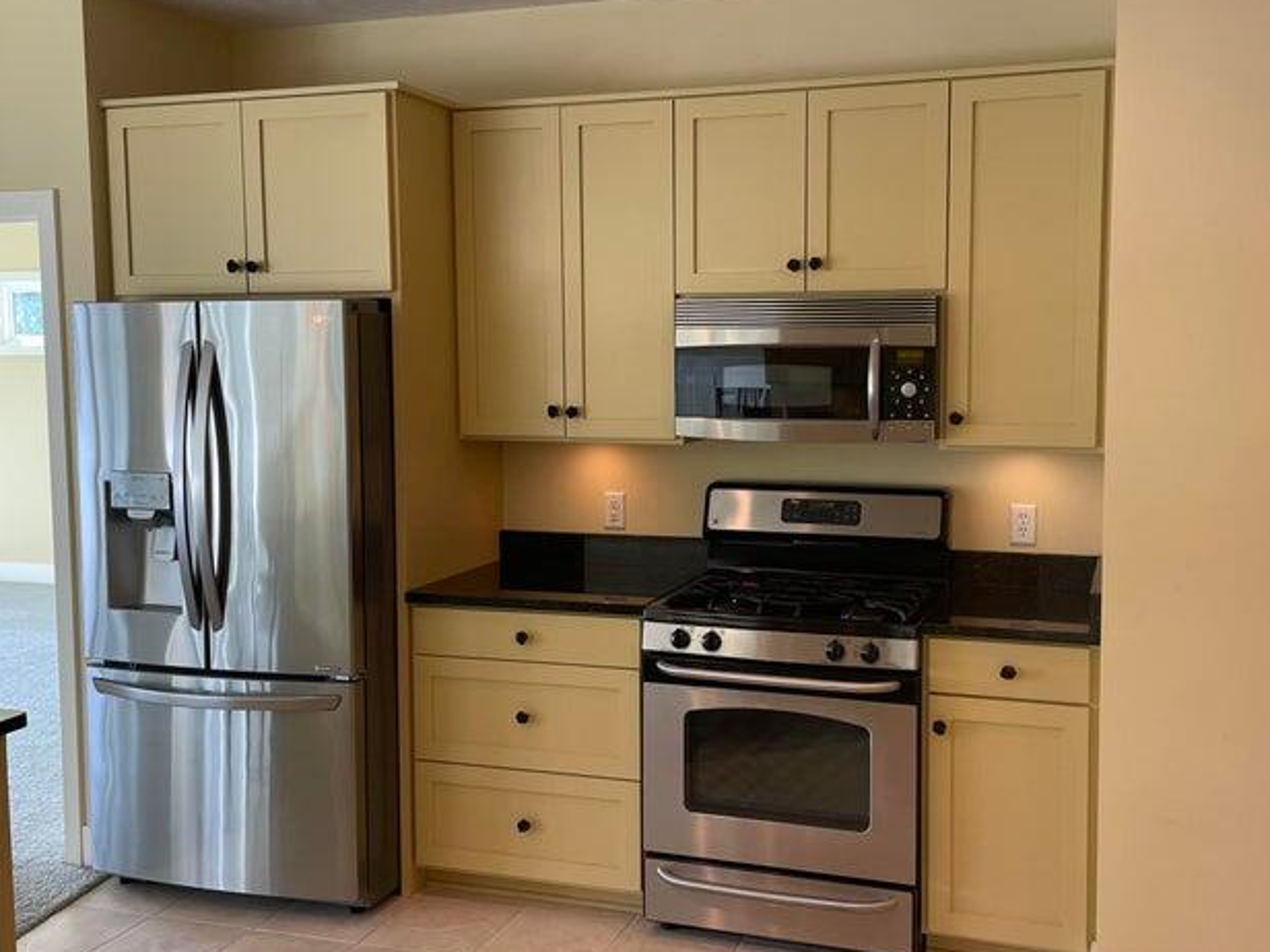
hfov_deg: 51.3
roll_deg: +0.3
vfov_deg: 39.6
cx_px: 679
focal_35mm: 36
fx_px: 1321
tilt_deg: -3.6
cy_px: 449
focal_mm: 4.2
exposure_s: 1/120
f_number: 1.6
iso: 125
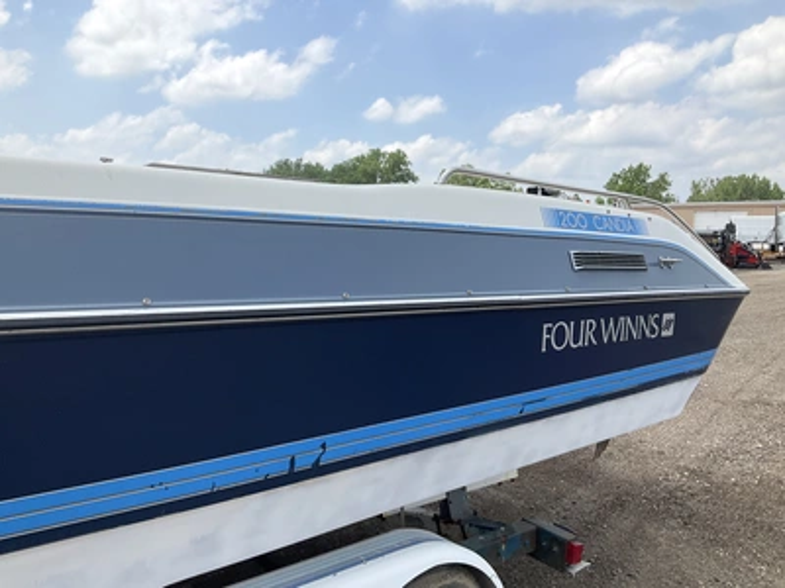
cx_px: 392
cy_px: 294
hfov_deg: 61.7
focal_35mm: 29
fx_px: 658
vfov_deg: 48.2
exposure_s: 1/1675
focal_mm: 3
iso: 25
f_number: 1.8
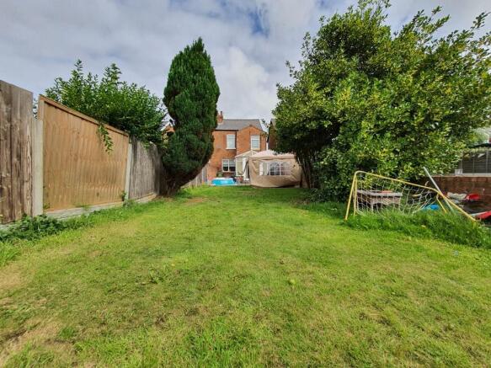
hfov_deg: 106.2
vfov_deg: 89.9
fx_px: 184
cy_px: 184
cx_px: 246
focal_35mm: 13
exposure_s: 1/762
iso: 50
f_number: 2.2
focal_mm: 1.8
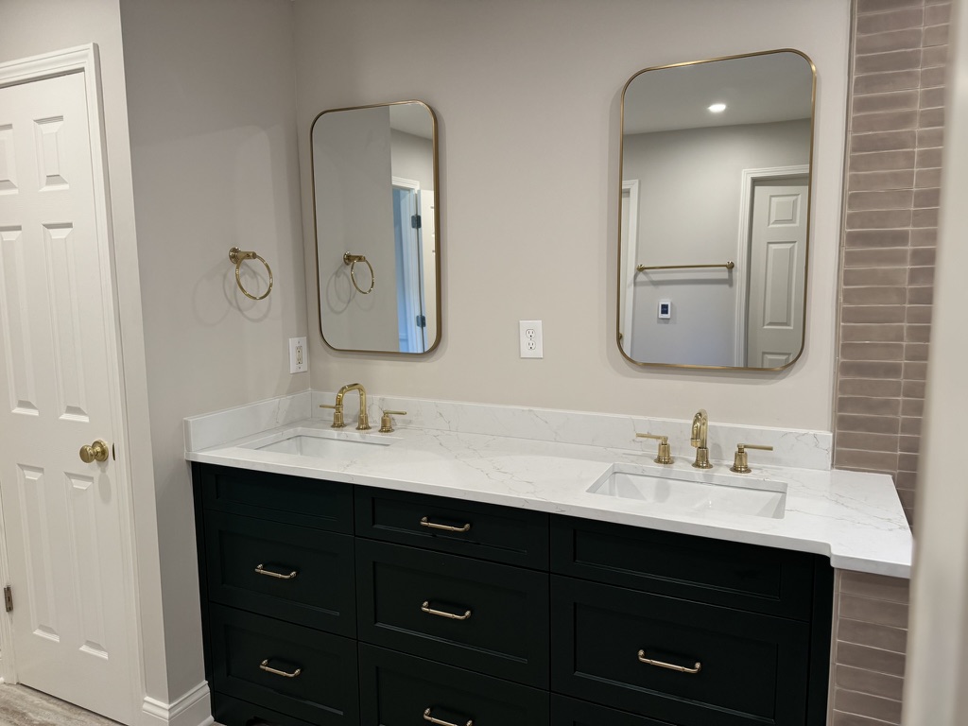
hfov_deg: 71.6
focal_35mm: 24
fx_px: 671
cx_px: 484
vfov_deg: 56.8
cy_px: 363
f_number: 1.78
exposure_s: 1/120
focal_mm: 6.76
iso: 200
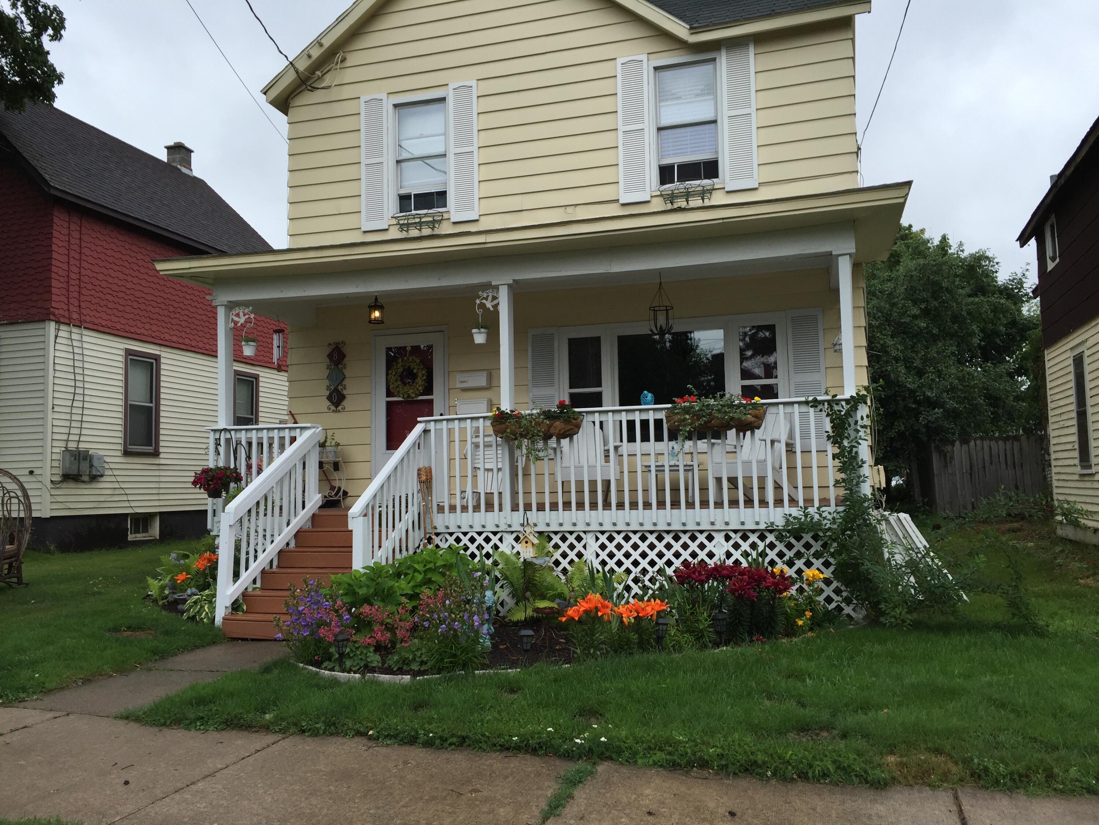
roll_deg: +2.2
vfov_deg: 48.2
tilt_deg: +5.3
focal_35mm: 29
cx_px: 550
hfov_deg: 61.7
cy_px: 412
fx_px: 921
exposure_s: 1/1099
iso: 32
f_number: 2.2
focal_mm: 4.15
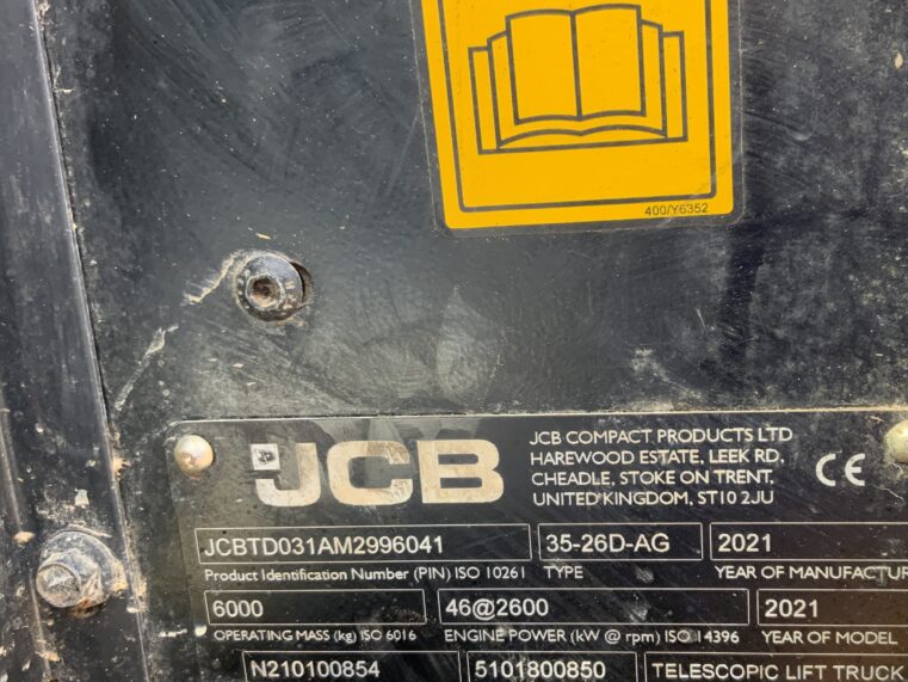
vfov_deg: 36.8
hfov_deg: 47.2
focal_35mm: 39
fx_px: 1023
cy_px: 364
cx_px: 592
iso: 50
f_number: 1.8
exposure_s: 1/122
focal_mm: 3
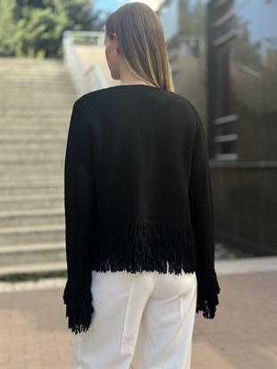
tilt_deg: -3.3
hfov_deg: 30.3
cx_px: 138
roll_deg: +0.9
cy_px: 184
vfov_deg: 39.6
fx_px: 512
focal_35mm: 48
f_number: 1.78
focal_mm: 6.86
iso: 80
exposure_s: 1/1073
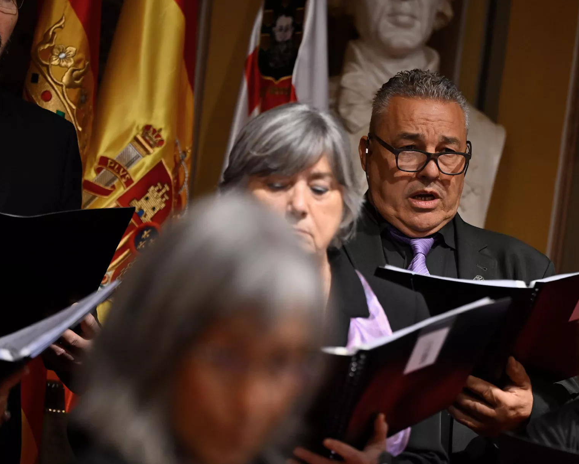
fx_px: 4405
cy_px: 252
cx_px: 378
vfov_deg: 6.0
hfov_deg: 7.5
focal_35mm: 257
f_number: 2.8
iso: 1600
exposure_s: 1/200
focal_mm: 180
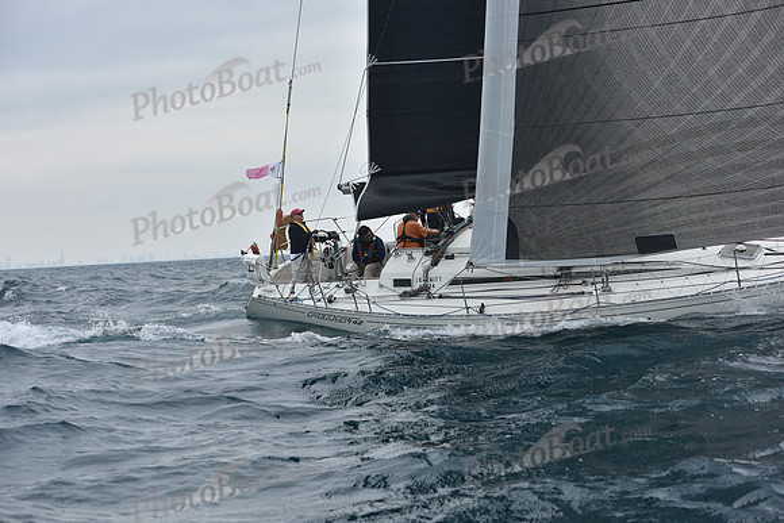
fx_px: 1525
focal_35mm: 70
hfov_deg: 28.8
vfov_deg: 19.5
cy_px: 262
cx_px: 392
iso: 250
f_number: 6.3
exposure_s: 1/800
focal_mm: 70
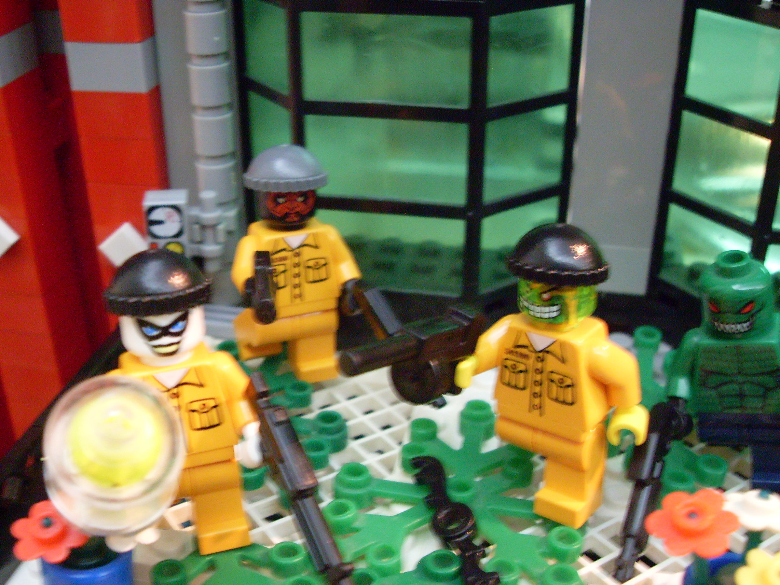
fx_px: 947
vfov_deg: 34.3
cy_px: 327
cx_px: 376
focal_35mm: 42
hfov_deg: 44.8
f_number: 2.8
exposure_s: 1/8
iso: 200
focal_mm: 6.3
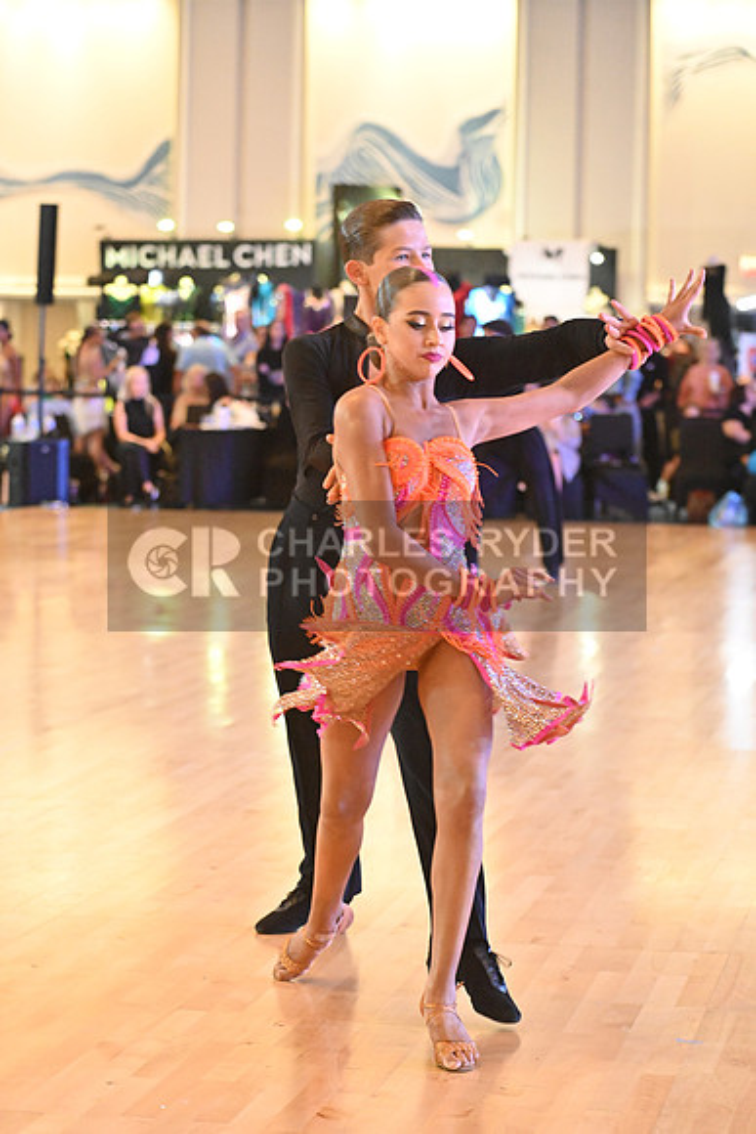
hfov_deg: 14.4
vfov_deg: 21.5
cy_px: 567
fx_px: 2990
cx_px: 378
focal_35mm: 95
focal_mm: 95
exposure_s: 1/400
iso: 8000
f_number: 4.5
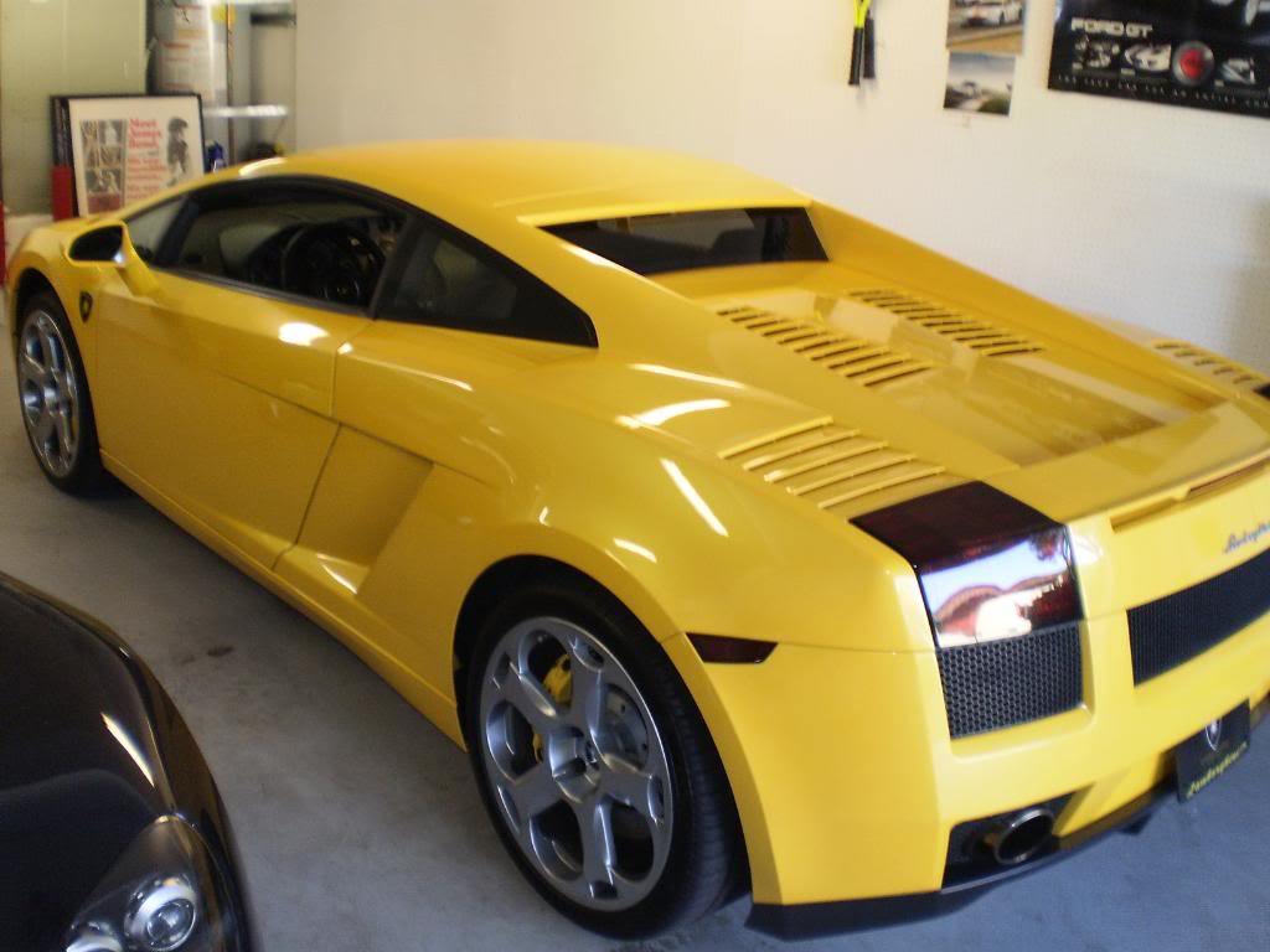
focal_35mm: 36
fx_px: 1321
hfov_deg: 51.4
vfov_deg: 39.7
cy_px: 476
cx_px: 635
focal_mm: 6.3
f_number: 3.1
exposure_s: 1/30
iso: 125
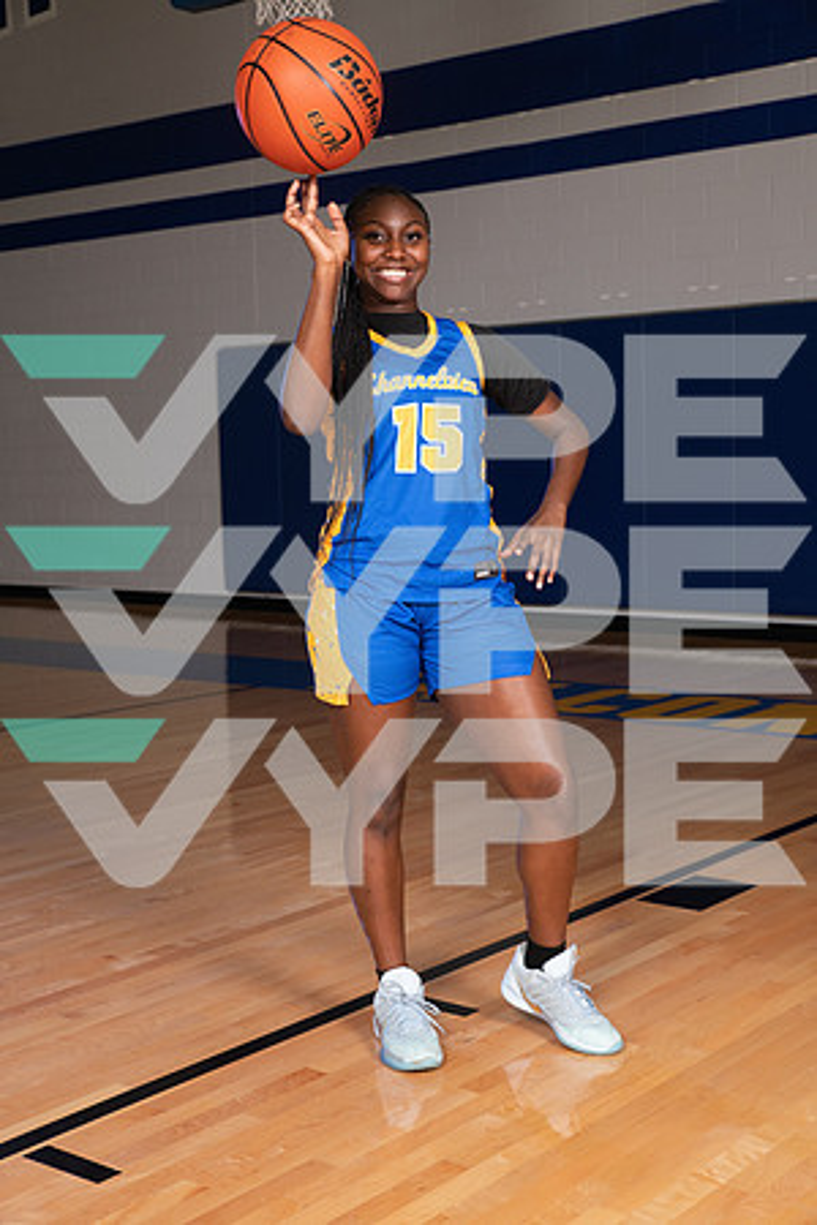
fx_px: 1770
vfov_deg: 38.2
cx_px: 408
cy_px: 612
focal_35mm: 52
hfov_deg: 26.0
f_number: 7.1
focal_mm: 52
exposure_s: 1/320
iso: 500
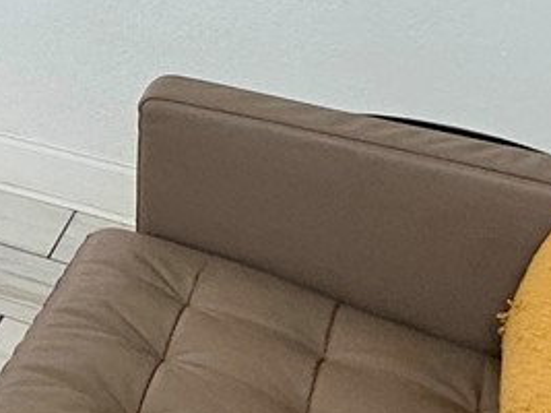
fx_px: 1336
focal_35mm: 84
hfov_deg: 15.0
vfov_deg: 15.1
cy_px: -337
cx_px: -739
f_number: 2.2
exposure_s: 1/110
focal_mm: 2.22
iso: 40
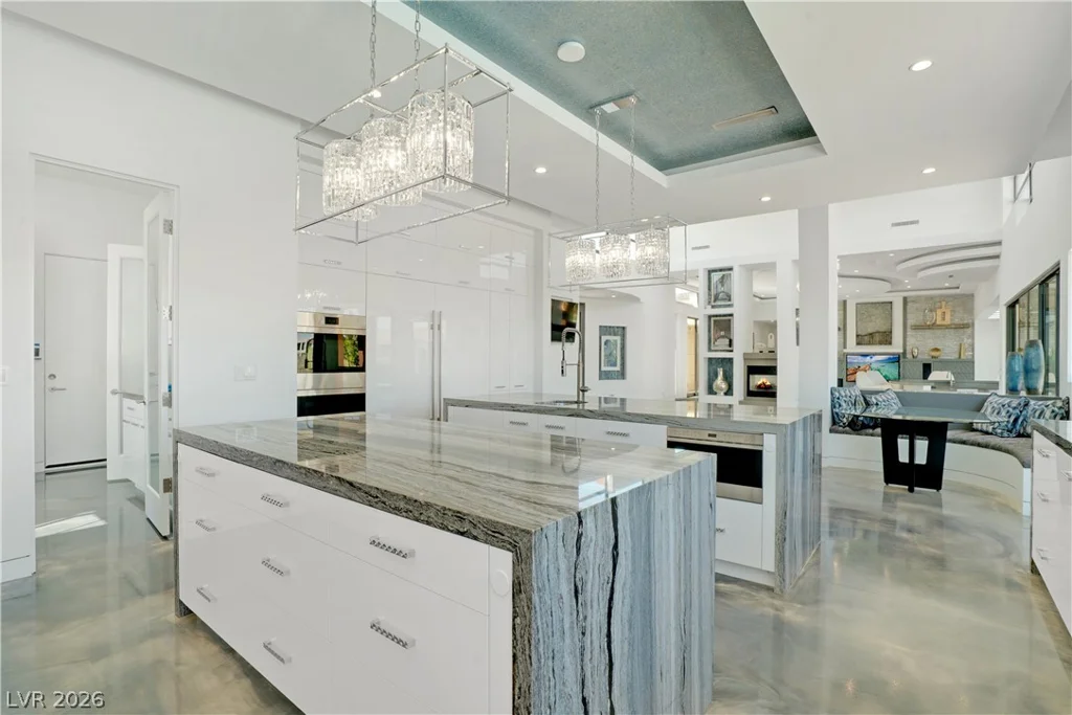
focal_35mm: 16
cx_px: 536
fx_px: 476
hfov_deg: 96.7
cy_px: 358
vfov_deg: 73.8
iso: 500
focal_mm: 16
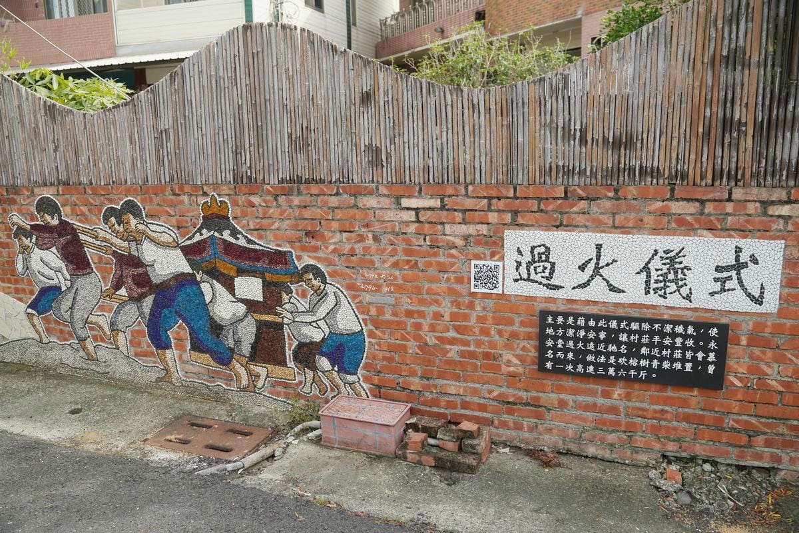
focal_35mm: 28
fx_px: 621
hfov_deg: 65.5
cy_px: 266
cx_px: 400
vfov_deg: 46.4
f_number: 4.5
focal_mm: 28
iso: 100
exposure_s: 1/200
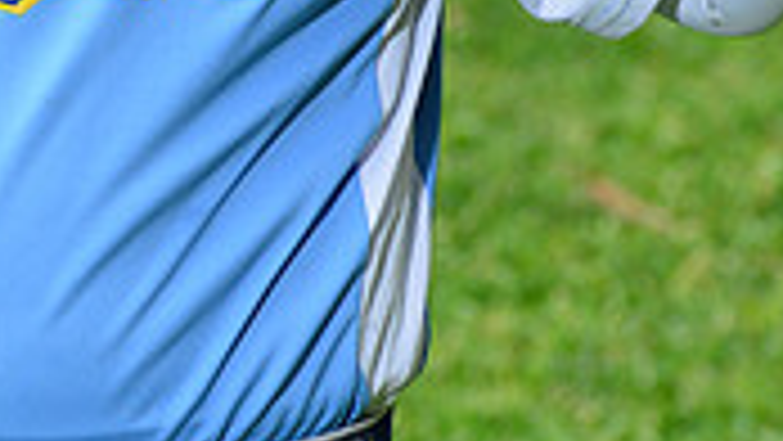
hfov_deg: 3.9
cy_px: -398
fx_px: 11610
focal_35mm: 559
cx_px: 90
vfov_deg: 2.2
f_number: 10
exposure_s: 1/200
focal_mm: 160
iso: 160
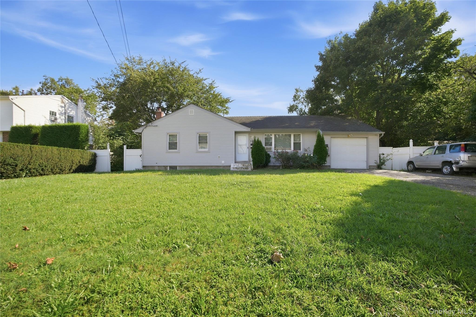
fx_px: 212
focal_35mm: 16
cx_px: 238
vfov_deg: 73.7
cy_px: 158
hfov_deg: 96.7
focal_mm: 16
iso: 200
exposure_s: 1/1250
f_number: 4
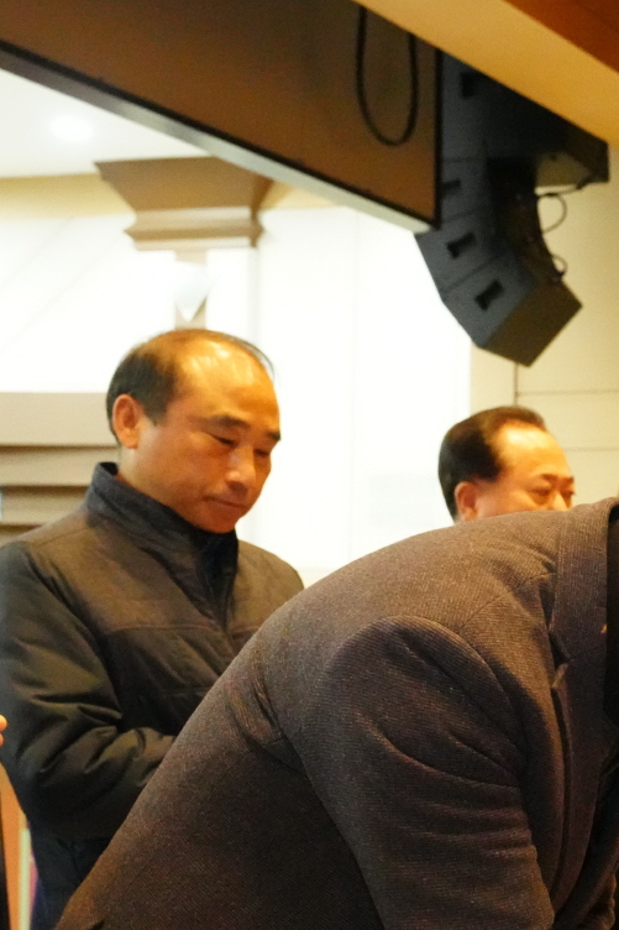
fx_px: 2038
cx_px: 966
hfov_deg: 15.7
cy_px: 741
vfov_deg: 25.3
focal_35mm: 79
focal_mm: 33
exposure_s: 1/160
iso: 20000
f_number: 5.6
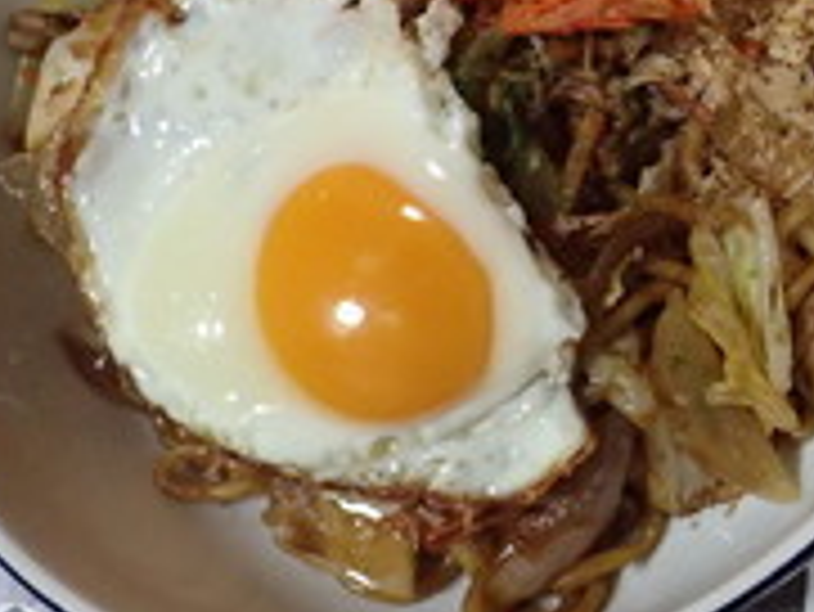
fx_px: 1459
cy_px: 117
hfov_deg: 29.2
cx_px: 805
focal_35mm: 62
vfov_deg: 23.3
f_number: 2.8
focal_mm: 4.5
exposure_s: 1/100
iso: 800
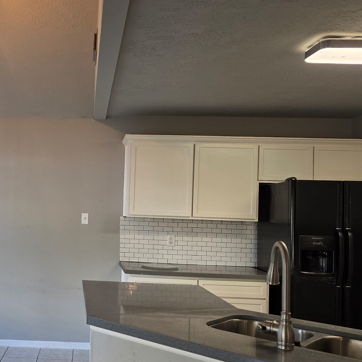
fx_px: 450
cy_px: 215
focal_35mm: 38
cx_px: 53
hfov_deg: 41.2
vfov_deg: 43.7
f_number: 1.7
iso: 250
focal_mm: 6.3
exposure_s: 1/120
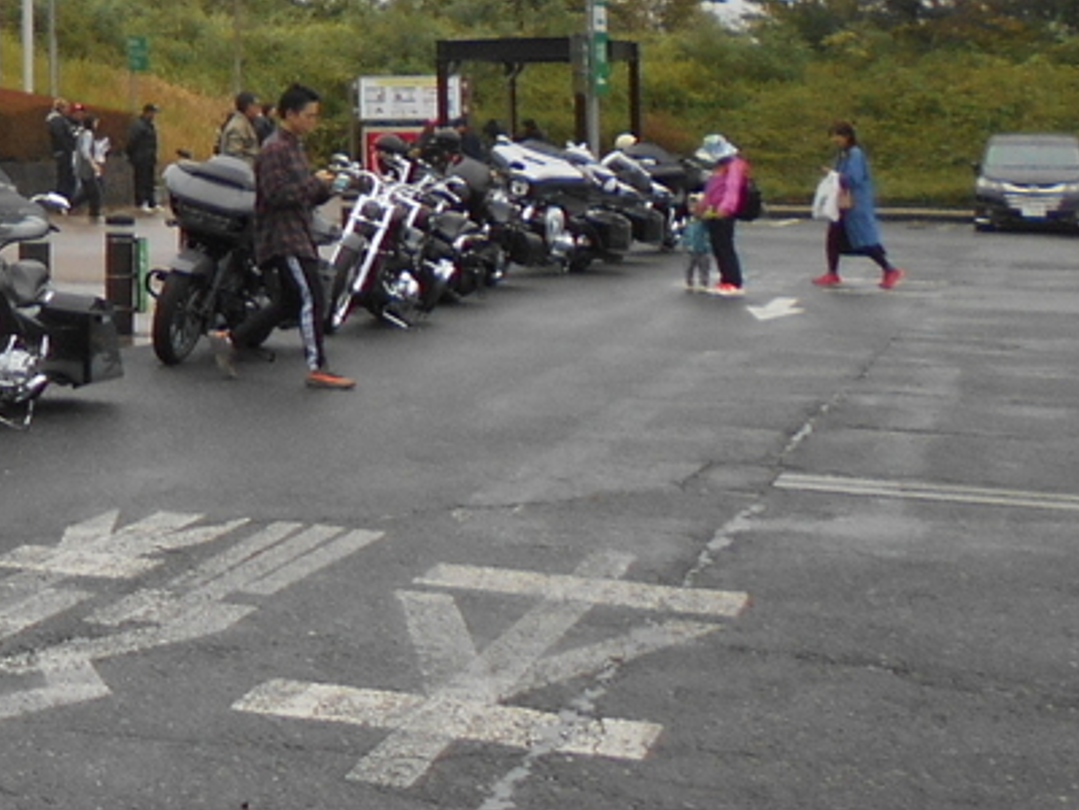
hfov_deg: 19.2
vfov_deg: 16.1
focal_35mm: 90
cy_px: 3
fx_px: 2805
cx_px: -510
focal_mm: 5.1
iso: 80
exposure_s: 1/250
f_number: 3.4
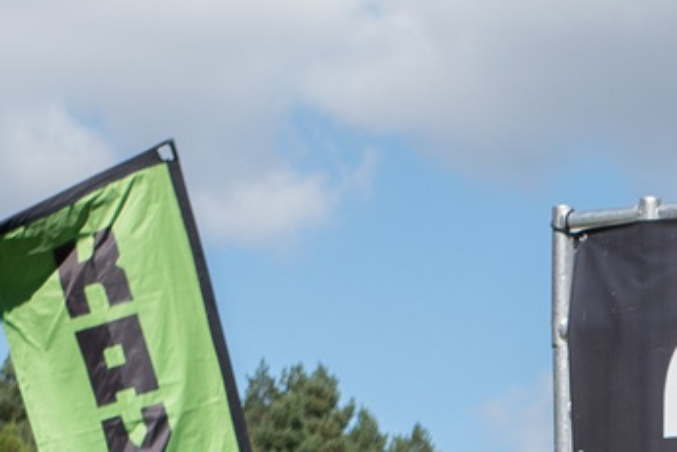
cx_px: 1334
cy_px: 895
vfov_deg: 5.2
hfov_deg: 7.6
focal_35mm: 259
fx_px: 4872
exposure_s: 1/400
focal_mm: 35
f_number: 4
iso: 50
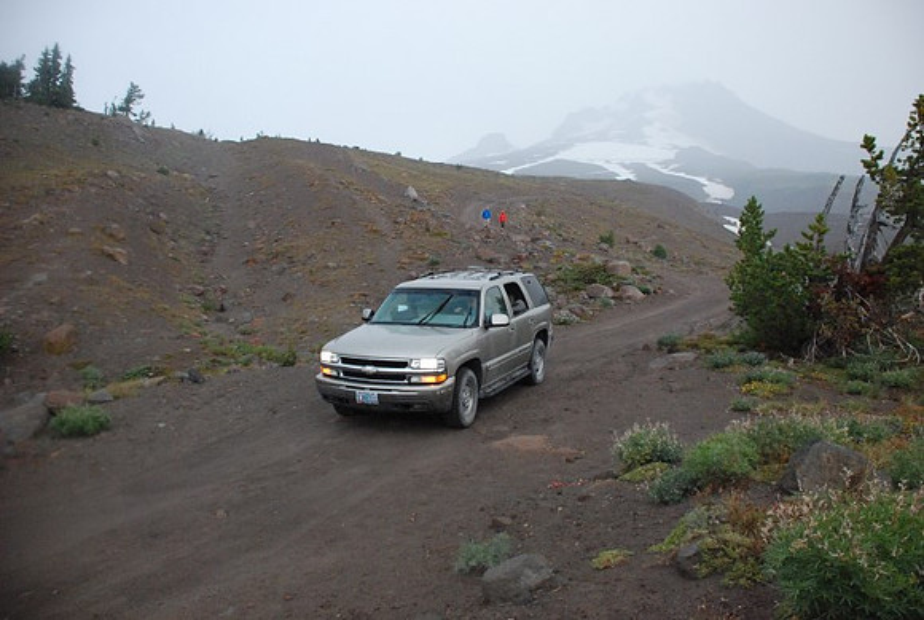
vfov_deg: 48.1
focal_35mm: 27
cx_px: 462
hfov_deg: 67.3
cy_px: 310
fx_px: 694
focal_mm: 18
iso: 1600
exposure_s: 1/400
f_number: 3.5
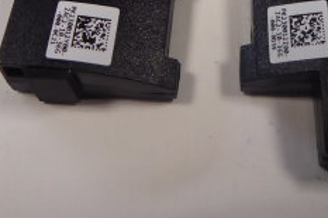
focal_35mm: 67
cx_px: 213
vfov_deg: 18.8
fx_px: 610
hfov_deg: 29.9
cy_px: -69
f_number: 3.3
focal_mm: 4.3
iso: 250
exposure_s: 1/60
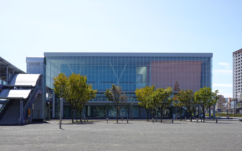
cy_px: 78
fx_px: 270
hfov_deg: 48.2
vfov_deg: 31.2
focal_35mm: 41
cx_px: 121
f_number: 7.1
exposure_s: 1/160
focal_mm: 14.99
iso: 100
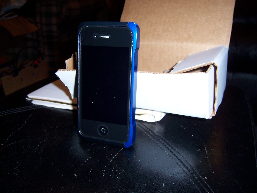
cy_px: 96
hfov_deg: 51.4
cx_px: 128
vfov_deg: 39.7
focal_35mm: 36
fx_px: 267
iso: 80
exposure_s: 1/60
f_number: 2.8
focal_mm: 6.2
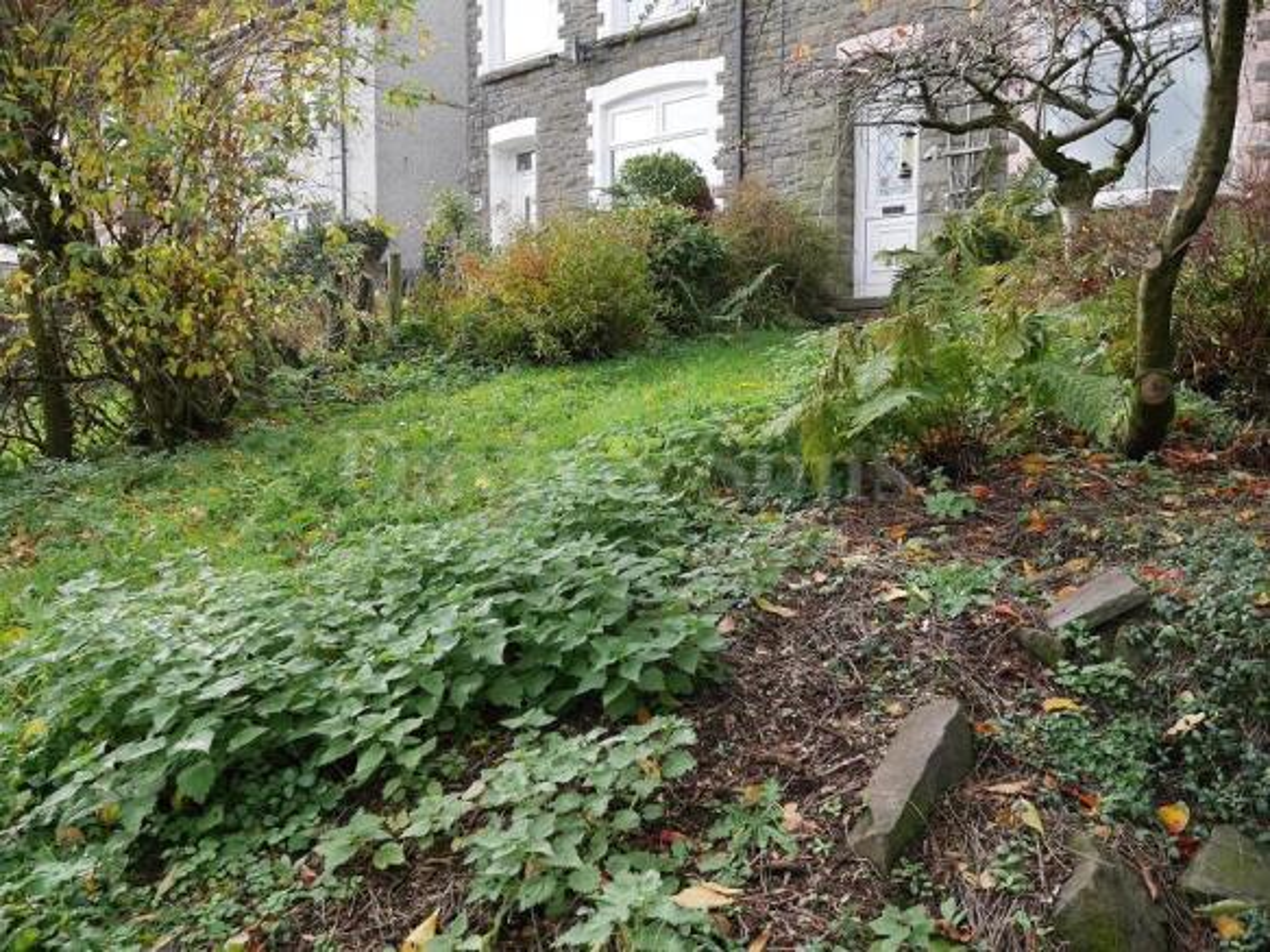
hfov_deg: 63.5
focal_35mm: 28
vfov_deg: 49.7
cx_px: 635
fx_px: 1027
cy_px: 476
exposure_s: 1/160
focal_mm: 14
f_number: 4
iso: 200
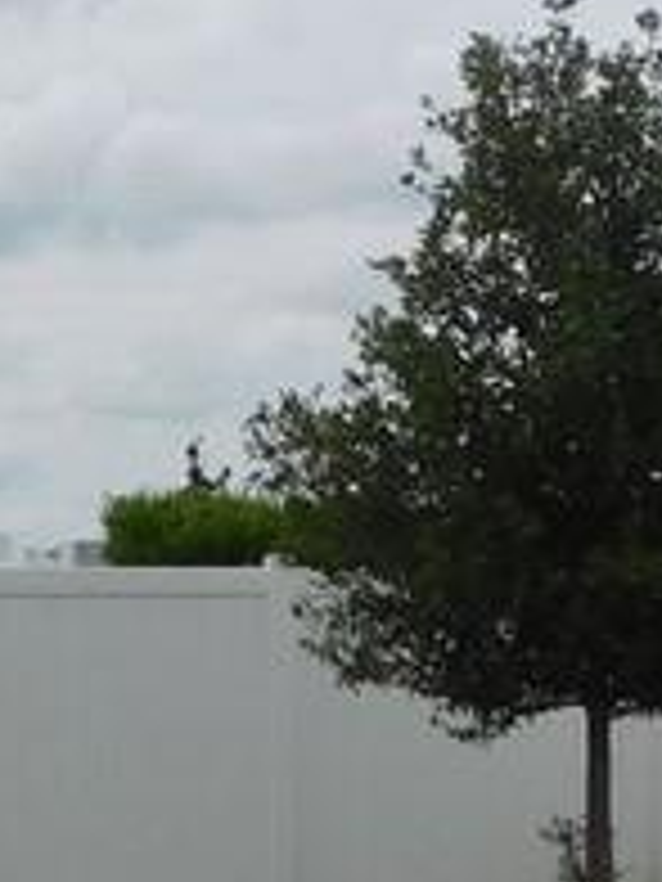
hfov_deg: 11.9
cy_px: 310
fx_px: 3060
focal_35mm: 120
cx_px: -234
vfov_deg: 16.4
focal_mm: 4
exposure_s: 1/1000
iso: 125
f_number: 6
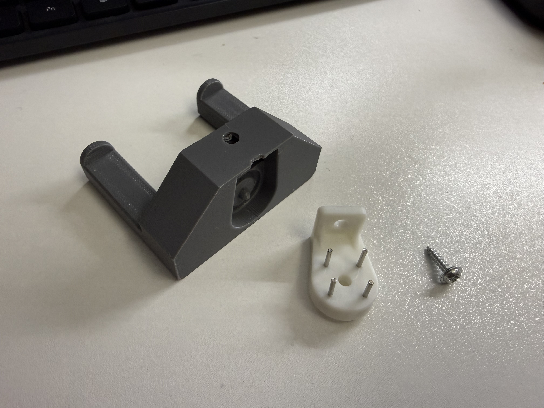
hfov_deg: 71.6
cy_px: 204
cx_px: 272
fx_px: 377
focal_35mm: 24
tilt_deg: -55.3
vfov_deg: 56.8
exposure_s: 1/100
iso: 250
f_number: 2.2
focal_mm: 2.22
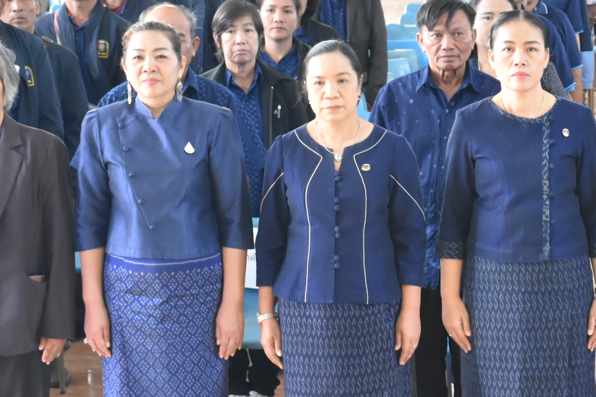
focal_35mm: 161
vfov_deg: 8.5
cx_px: 664
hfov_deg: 12.5
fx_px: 2665
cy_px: 130
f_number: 8
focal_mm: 48
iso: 3200
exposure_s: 1/40
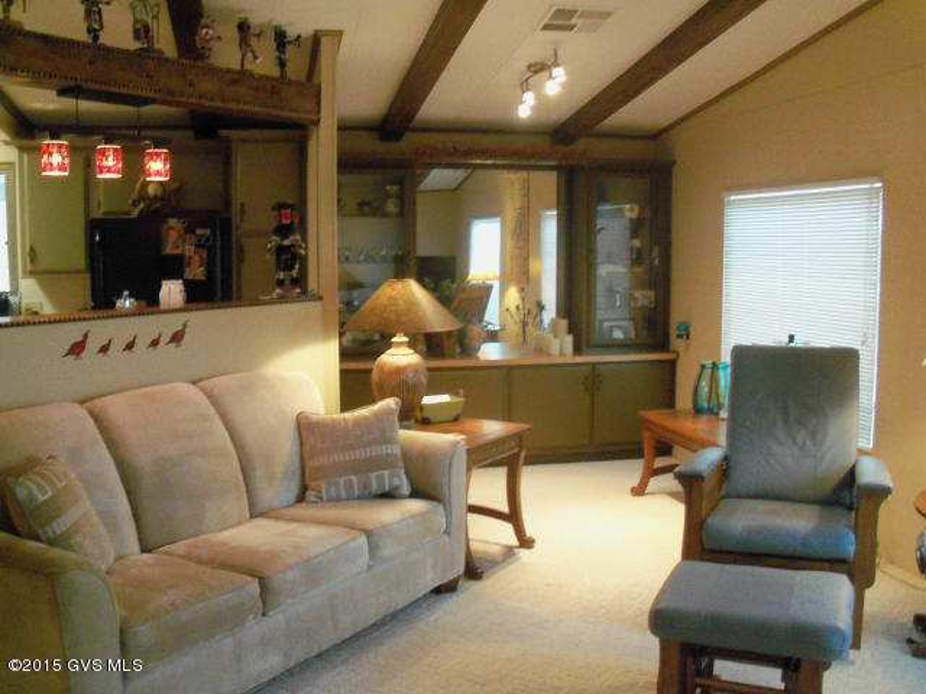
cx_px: 463
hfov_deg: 52.6
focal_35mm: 35
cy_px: 347
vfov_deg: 40.7
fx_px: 936
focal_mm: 6.3
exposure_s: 1/25
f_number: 3
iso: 400
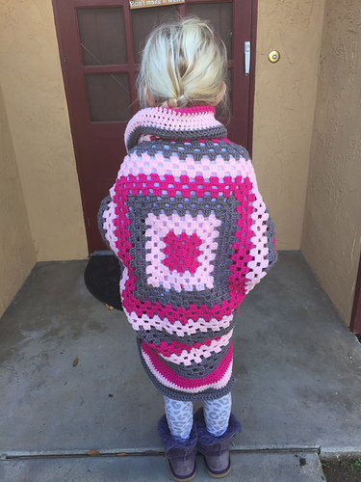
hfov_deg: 48.2
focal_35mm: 29
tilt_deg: -23.2
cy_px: 241
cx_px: 180
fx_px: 403
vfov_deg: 61.7
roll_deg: +3.3
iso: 32
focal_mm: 4.15
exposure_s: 1/114
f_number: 2.2
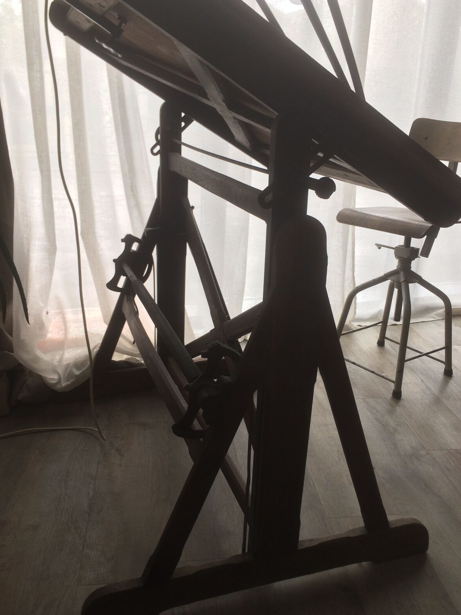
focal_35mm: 30
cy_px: 300
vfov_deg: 60.0
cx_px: 237
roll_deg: -2.5
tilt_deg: -20.3
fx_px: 533
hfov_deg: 46.8
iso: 40
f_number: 2.2
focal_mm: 4.15
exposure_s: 1/50
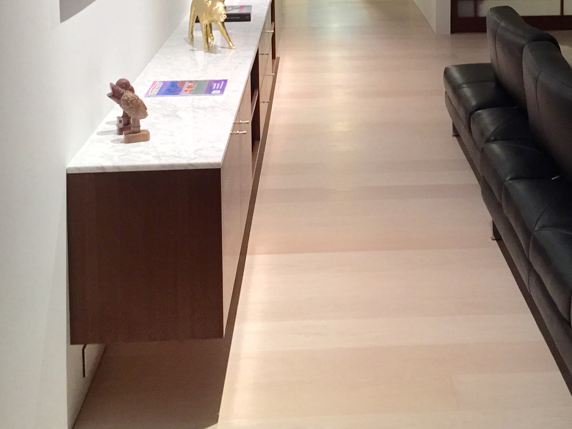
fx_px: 958
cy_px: -54
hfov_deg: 33.0
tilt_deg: -5.0
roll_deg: +0.8
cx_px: 373
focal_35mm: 58
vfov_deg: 23.5
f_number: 2.2
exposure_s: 1/30
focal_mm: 4.15
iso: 200
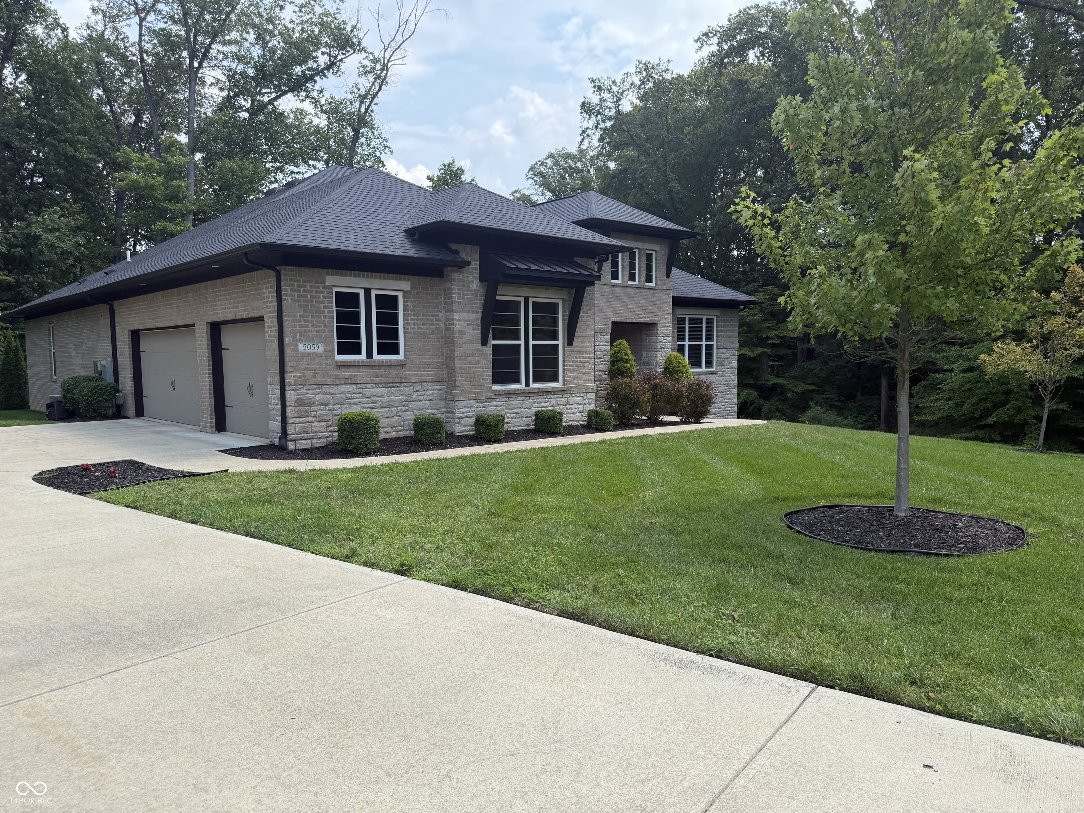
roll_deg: +0.6
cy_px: 406
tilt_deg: -3.9
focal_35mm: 24
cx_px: 542
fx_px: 752
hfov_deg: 71.6
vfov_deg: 56.8
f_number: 1.78
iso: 100
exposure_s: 1/2907
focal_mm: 6.76
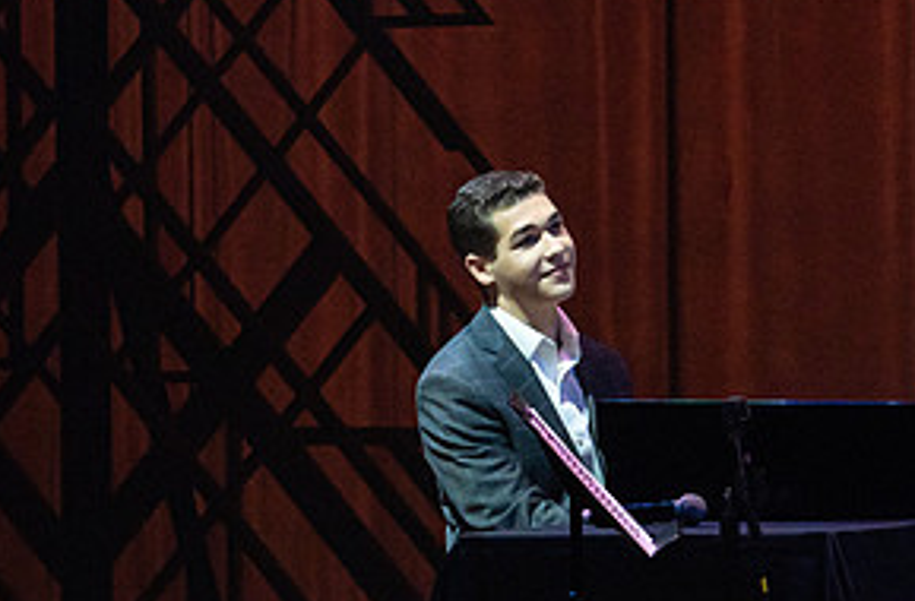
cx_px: 651
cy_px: 399
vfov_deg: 2.4
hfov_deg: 3.7
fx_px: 14147
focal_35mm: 559
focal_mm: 200
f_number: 7.1
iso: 2500
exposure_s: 1/250
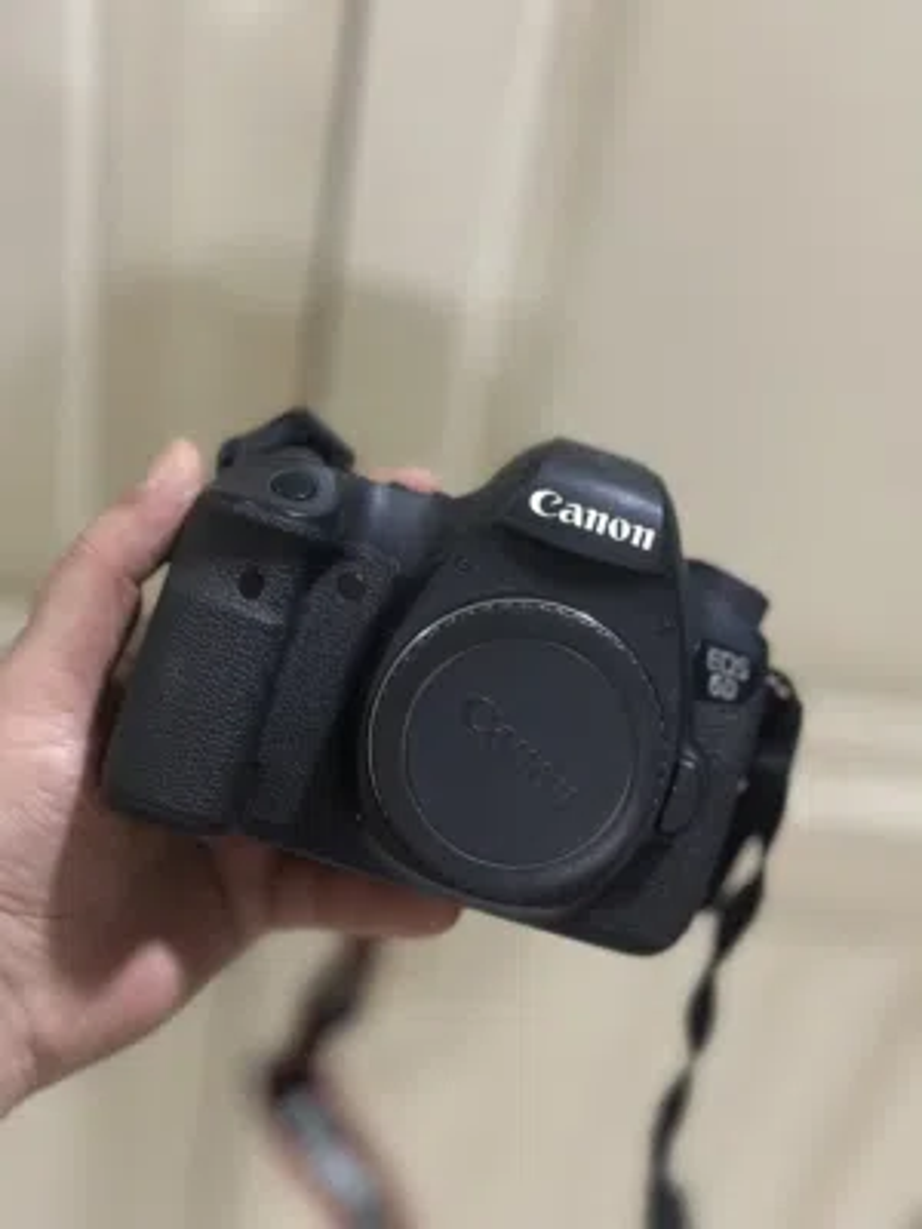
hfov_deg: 30.3
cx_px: 461
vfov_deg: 39.7
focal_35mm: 48
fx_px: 1705
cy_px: 614
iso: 800
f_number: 1.78
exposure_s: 1/30
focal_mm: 6.86
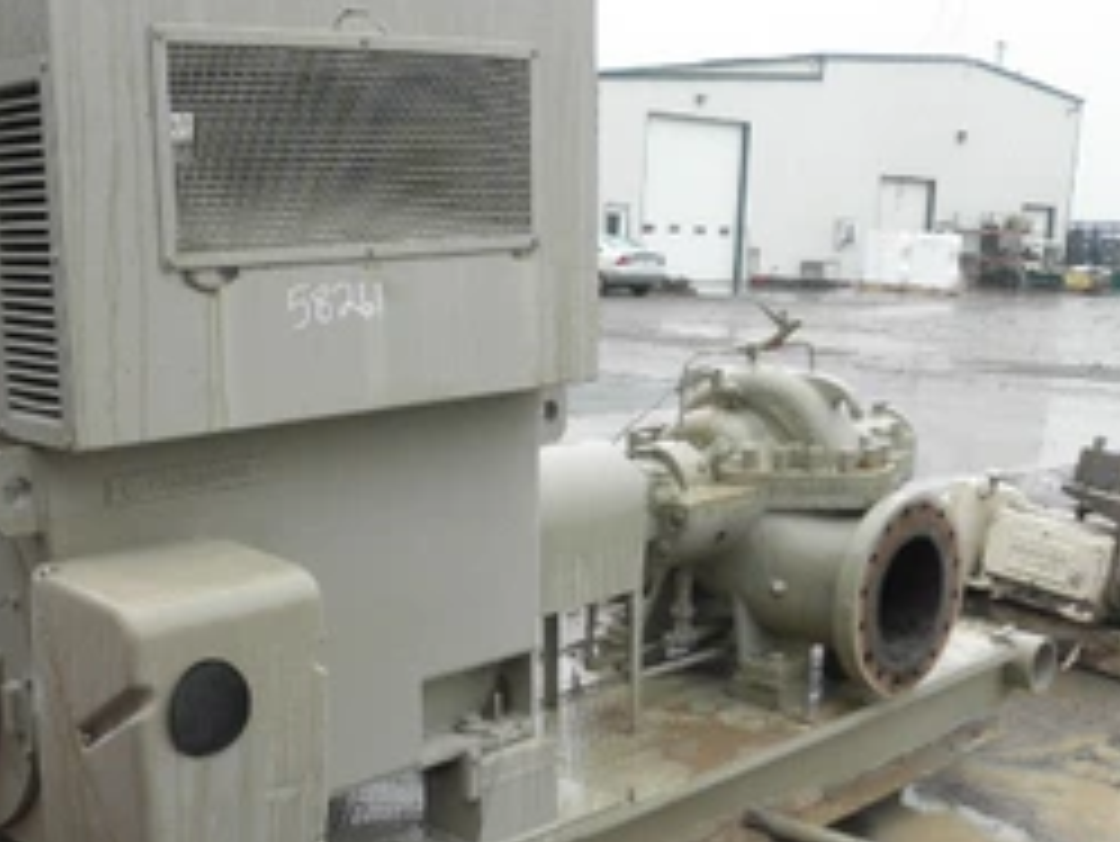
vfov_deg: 32.0
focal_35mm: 45
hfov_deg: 41.3
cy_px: 545
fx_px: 1457
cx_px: 337
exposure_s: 1/50
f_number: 3
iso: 64
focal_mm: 5
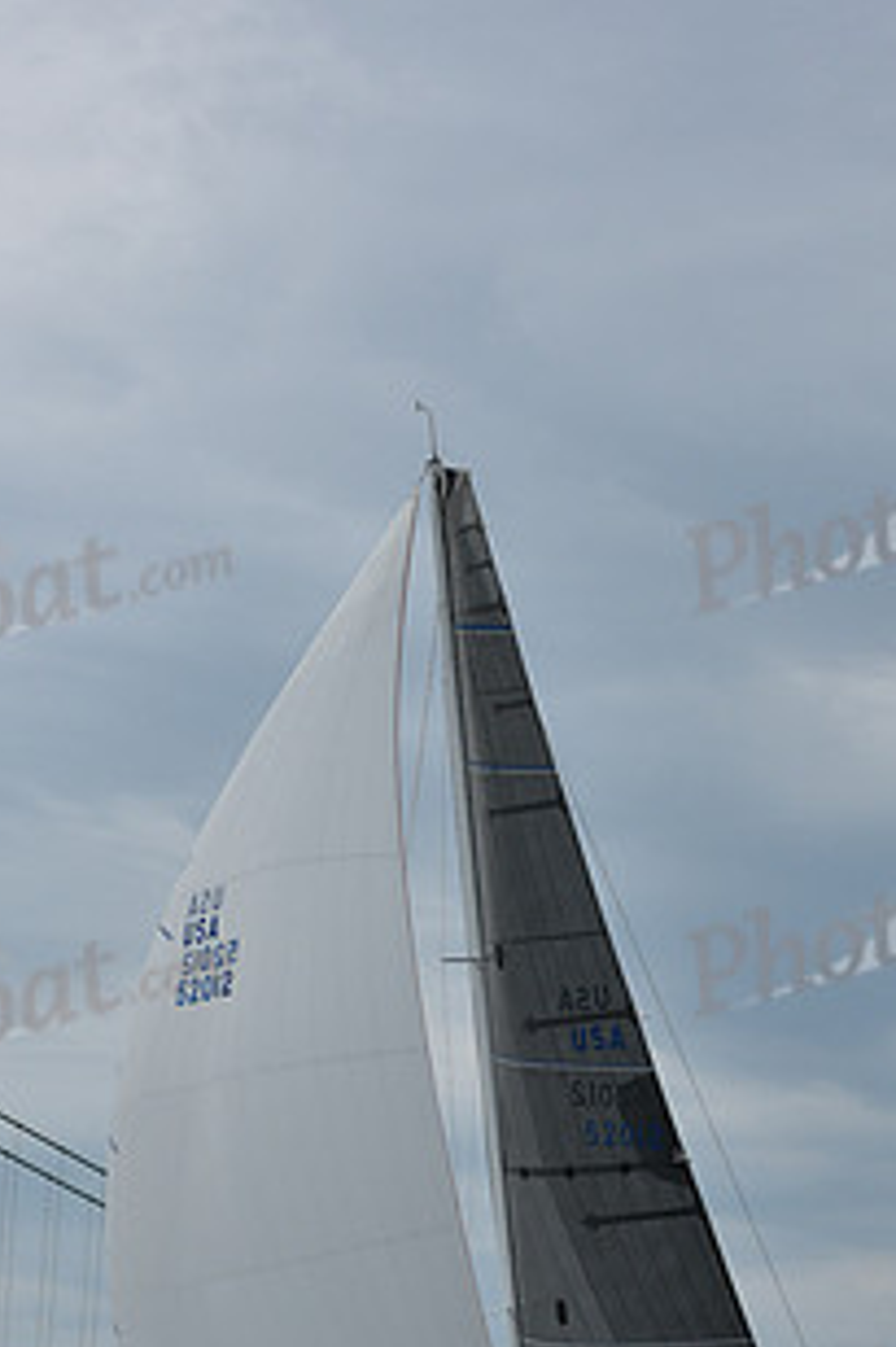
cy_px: 1194
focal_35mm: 132
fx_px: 4933
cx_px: 461
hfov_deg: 10.4
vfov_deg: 15.4
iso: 250
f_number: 6.3
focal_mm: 70
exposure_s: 1/800
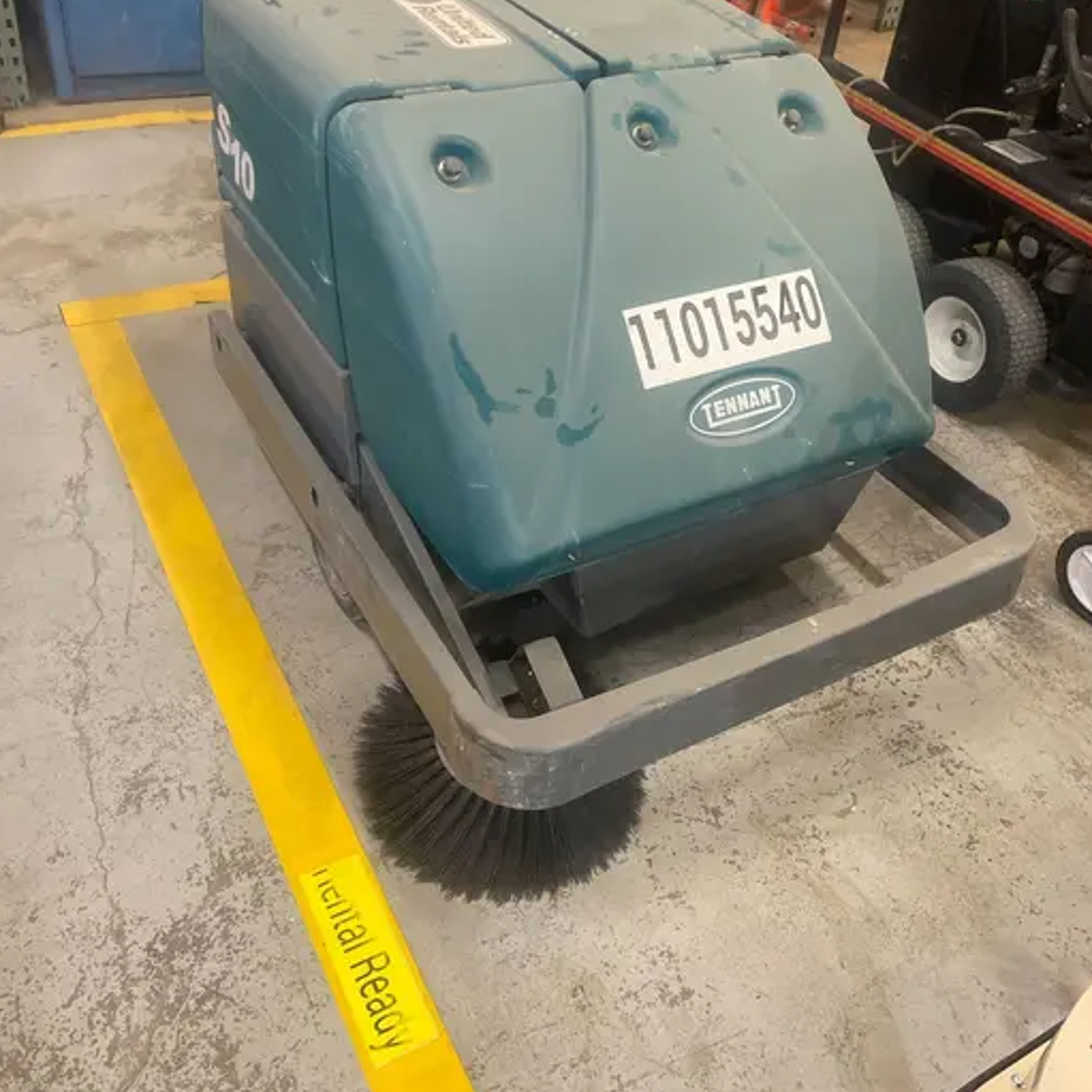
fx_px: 1178
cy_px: 418
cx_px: 581
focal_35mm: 33
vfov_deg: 49.3
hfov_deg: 49.7
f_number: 1.6
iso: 400
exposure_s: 1/60
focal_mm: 4.2
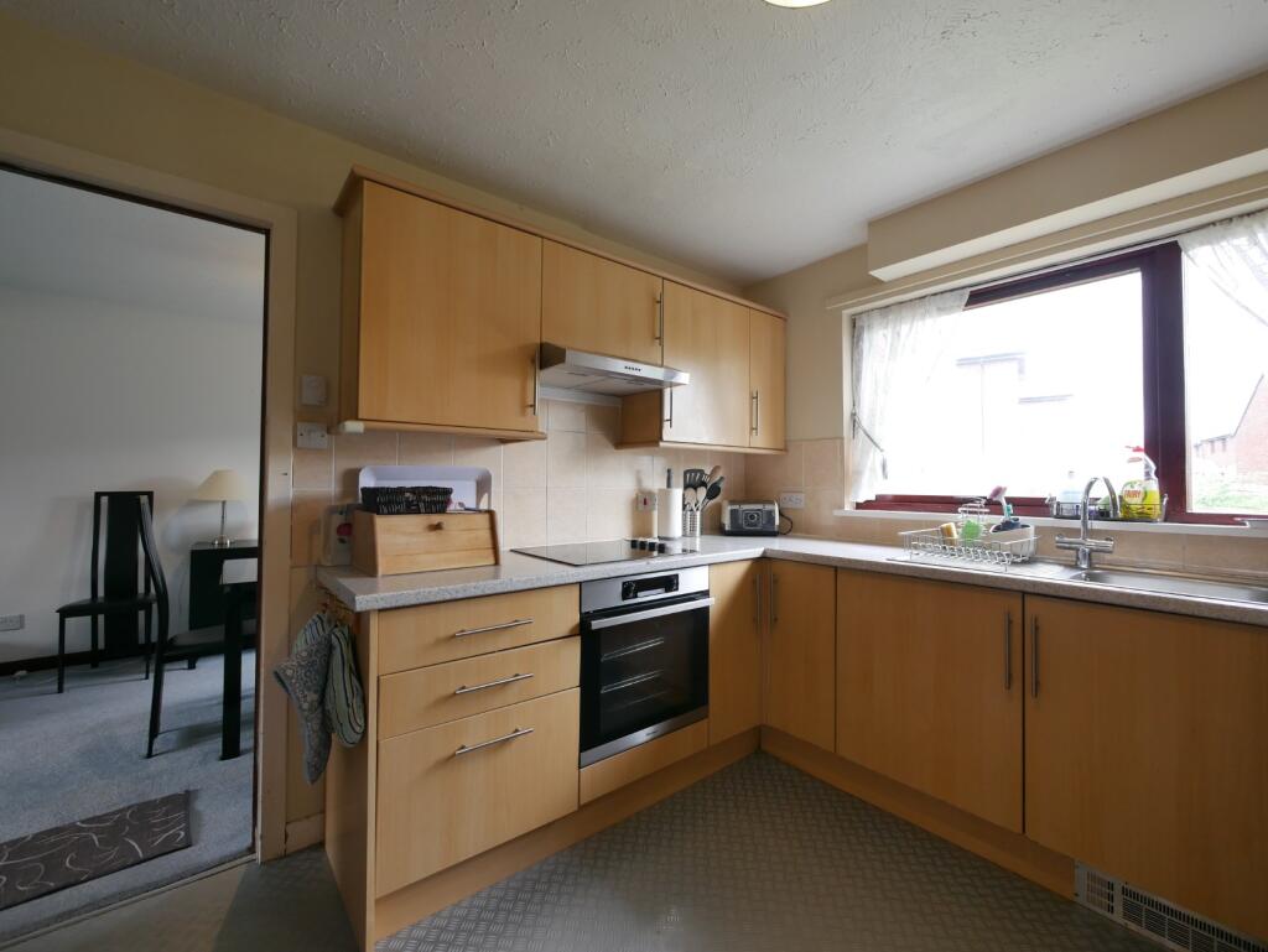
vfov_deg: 85.7
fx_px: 513
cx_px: 634
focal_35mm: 14
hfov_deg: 102.0
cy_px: 476
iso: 400
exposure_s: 1/60
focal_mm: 7
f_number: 4
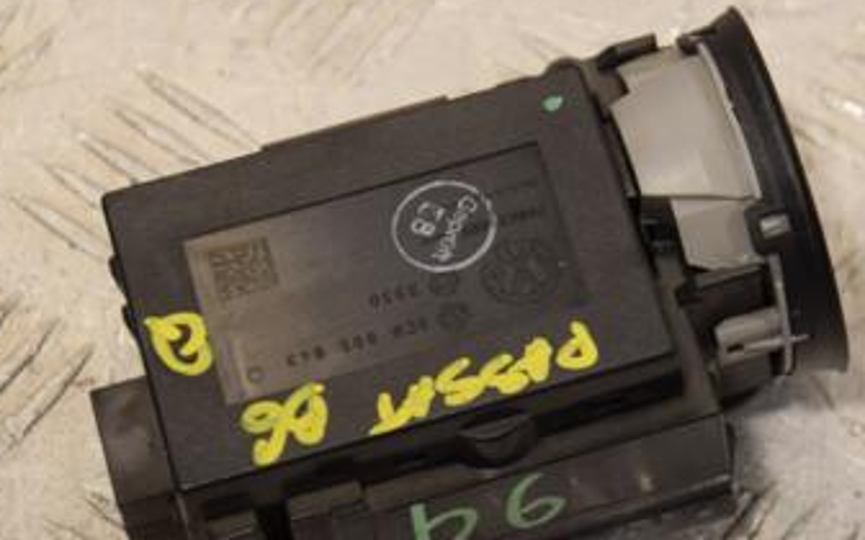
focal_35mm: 180
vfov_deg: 7.3
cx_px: 693
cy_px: 314
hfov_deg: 11.6
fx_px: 4243
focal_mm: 66
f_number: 5.6
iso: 400
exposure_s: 1/125
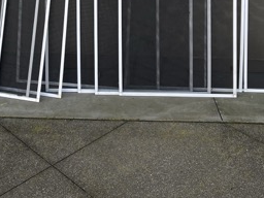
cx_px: 68
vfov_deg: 20.9
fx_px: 496
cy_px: -47
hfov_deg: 29.4
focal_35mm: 65
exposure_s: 1/539
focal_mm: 5.7
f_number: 1.5
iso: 50
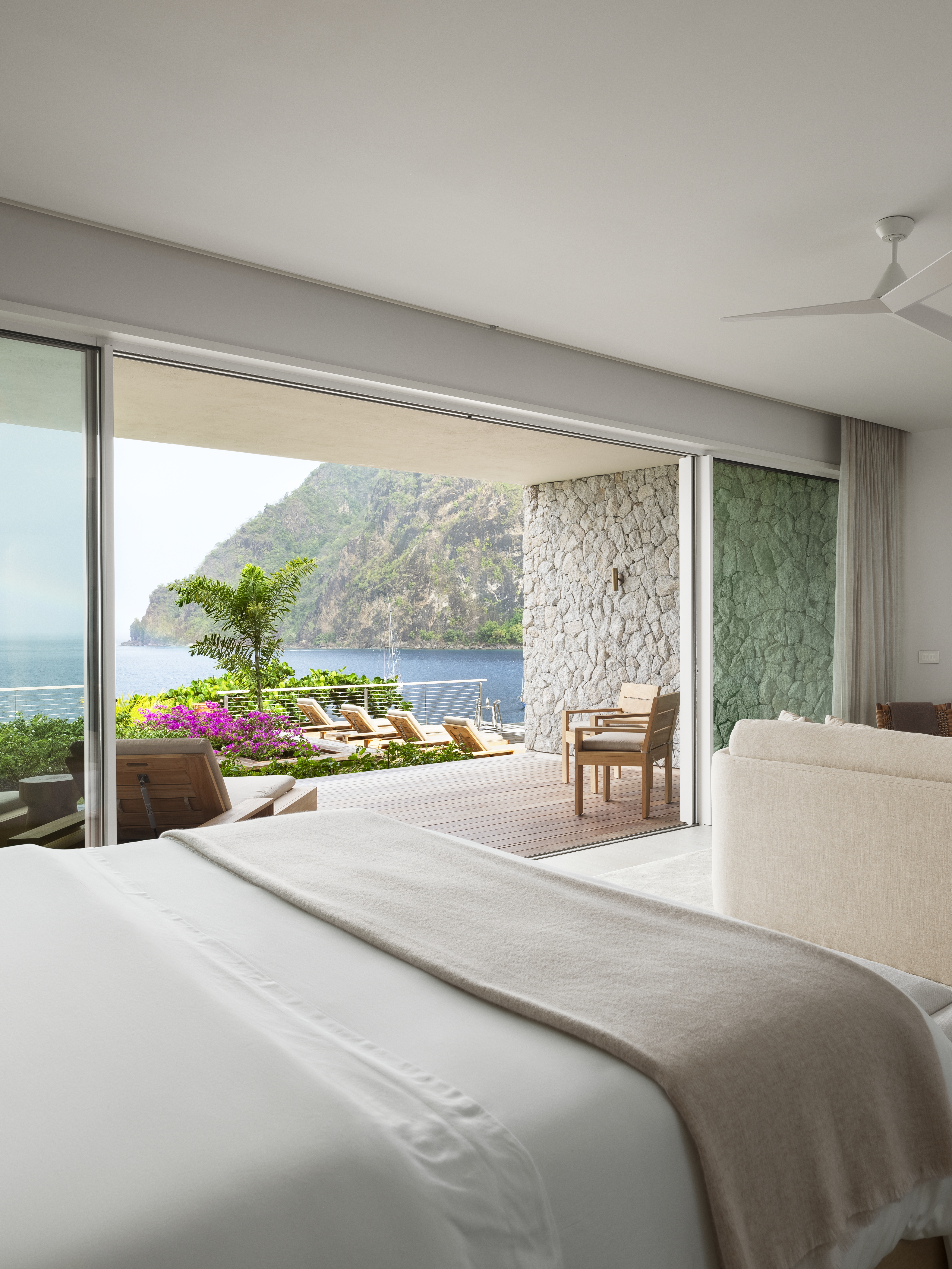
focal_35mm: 25
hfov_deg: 53.0
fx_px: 917
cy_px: 645
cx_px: 687
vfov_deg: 69.4
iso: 200
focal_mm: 23
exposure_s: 1/15
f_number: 11
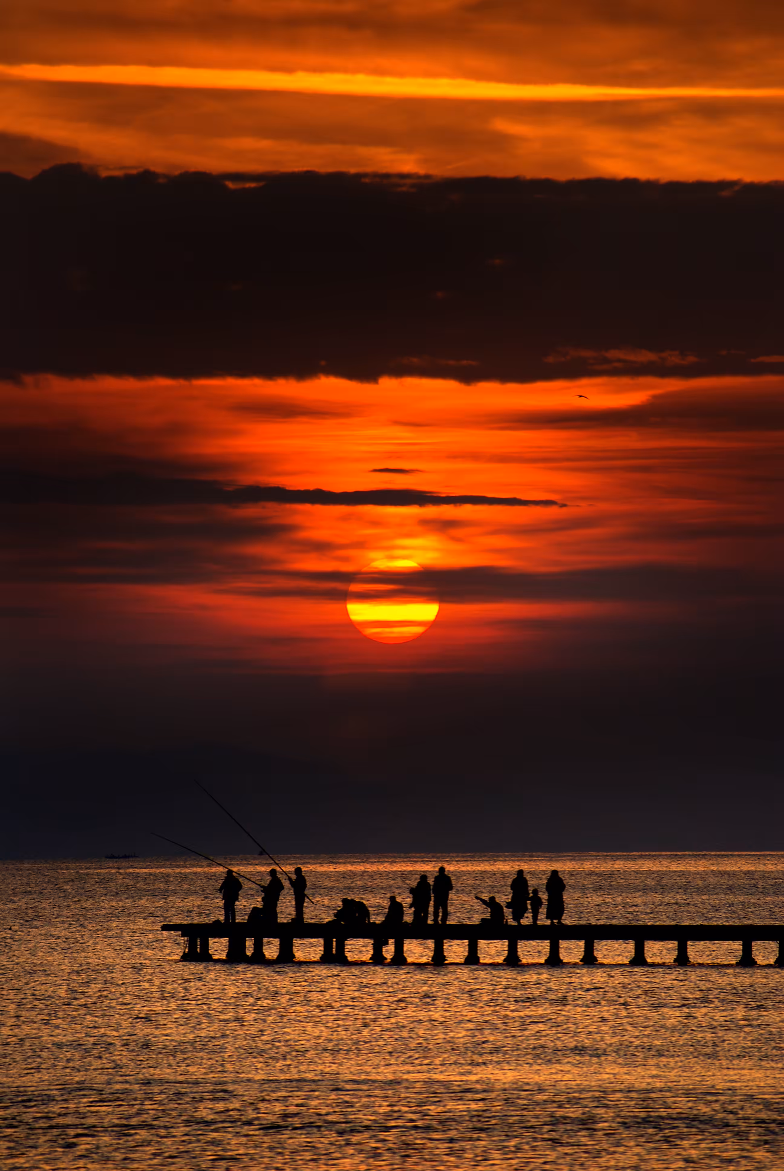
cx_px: 392
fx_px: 9771
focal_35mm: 300
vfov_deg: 6.9
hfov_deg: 4.6
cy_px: 586
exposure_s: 1/180
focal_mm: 200
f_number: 9.5
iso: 100
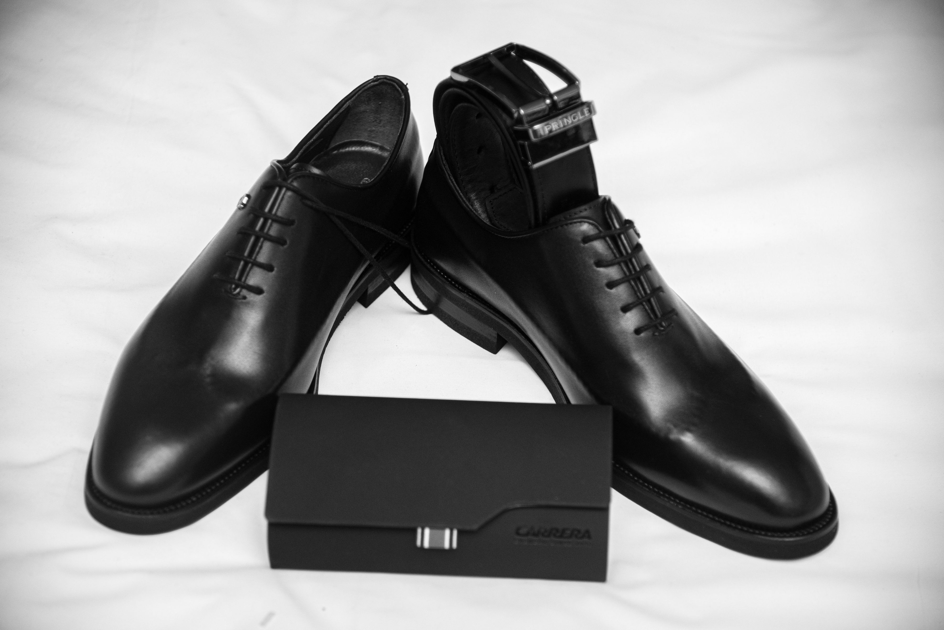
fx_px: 2151
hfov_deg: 24.8
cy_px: 315
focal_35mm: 82
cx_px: 472
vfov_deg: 16.7
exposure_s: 1/200
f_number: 4
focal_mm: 82
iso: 800
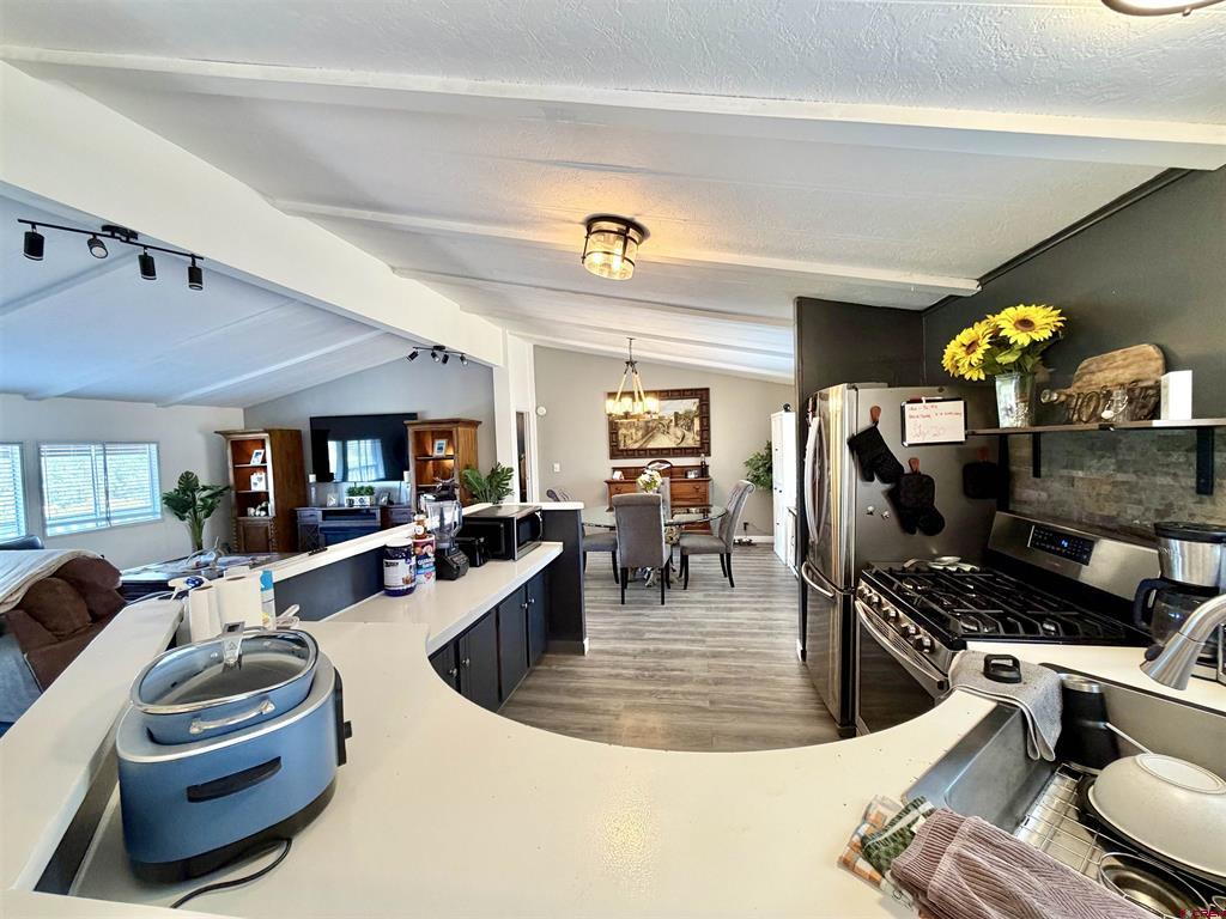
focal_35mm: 14
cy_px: 460
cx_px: 613
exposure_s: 1/60
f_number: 2.2
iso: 200
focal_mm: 2.22
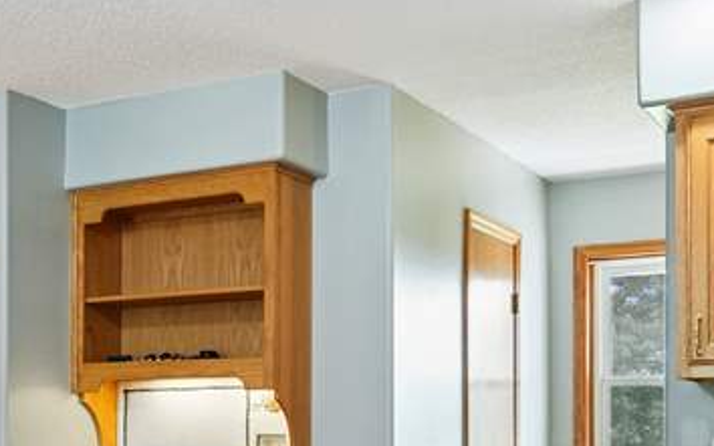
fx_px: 1148
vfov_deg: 21.4
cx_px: 36
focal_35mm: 59
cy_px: 421
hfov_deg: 32.4
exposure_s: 1/25
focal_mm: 16
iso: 800
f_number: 9
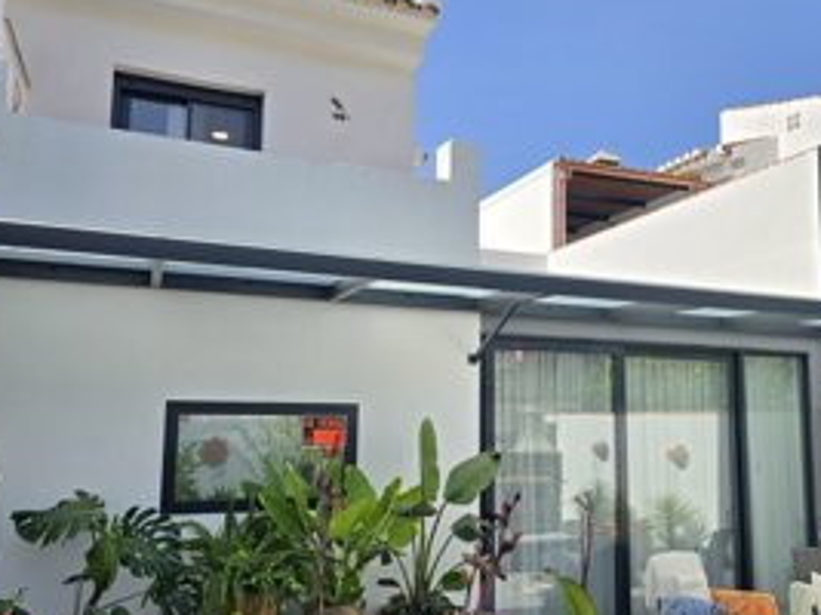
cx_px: 412
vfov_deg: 45.4
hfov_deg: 58.4
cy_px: 335
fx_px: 735
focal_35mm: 31
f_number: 1.7
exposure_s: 1/976
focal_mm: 6.3
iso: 12
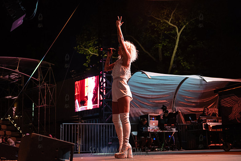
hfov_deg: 41.1
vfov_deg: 28.1
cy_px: 80
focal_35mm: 48
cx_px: 120
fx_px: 321
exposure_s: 1/320
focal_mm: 48
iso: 2000
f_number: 3.2
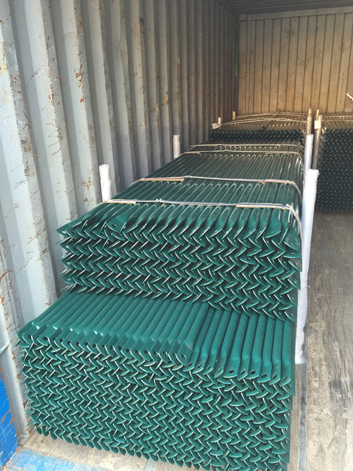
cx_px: 176
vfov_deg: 61.7
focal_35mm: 29
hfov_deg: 48.2
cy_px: 236
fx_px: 394
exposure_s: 1/33
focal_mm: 4.15
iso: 50
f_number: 2.2
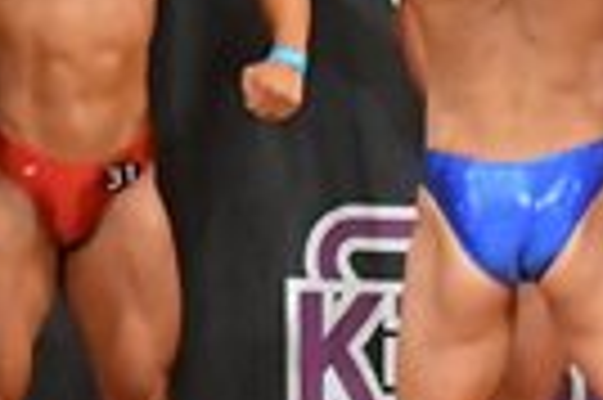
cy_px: 333
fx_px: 14488
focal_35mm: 866
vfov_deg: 1.6
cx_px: 299
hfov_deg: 2.4
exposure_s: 1/400
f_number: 5.6
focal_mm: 100
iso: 14400
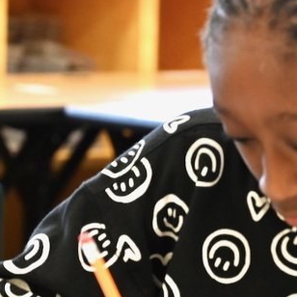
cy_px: 223
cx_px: 220
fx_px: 1922
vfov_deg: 8.8
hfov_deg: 8.8
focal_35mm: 198
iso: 2200
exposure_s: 1/250
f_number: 4
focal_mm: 70
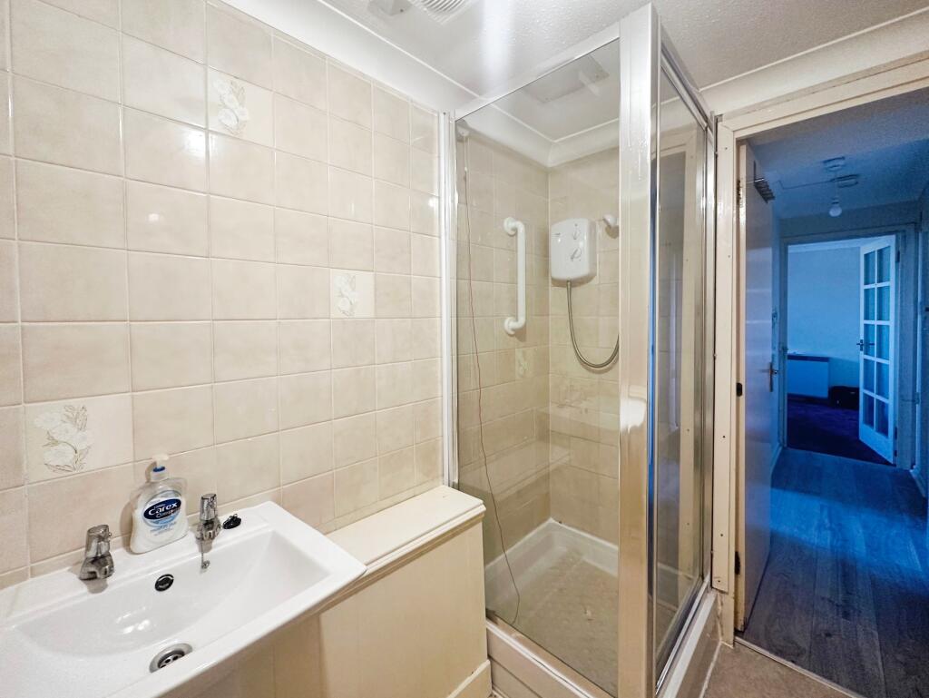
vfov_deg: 85.7
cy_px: 349
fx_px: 376
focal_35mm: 14
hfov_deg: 102.0
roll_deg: +0.4
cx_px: 464
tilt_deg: -3.1
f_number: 2.2
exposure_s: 1/50
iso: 200
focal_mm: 2.22
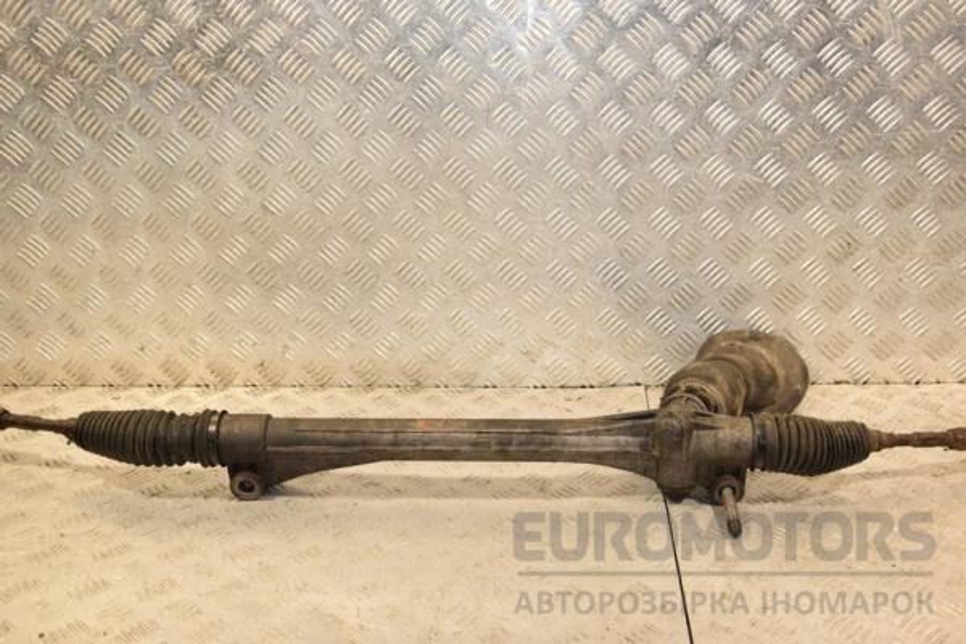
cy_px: 322
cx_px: 483
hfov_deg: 43.6
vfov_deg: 29.9
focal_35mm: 45
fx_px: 1207
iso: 800
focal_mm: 30
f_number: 6.3
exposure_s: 1/200
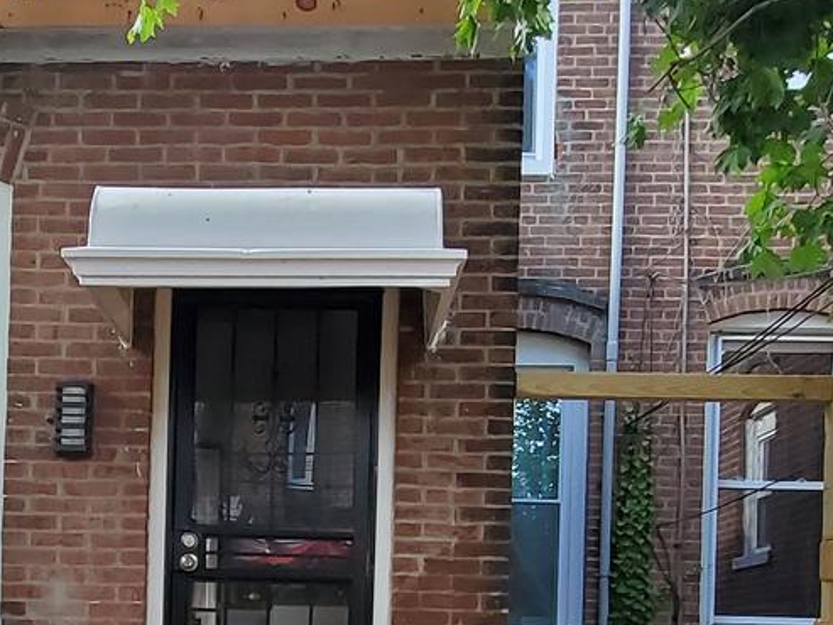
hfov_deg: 35.1
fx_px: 1300
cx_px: 265
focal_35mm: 54
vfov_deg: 25.4
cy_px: 655
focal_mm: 1.8
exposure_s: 1/110
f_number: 2.2
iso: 64
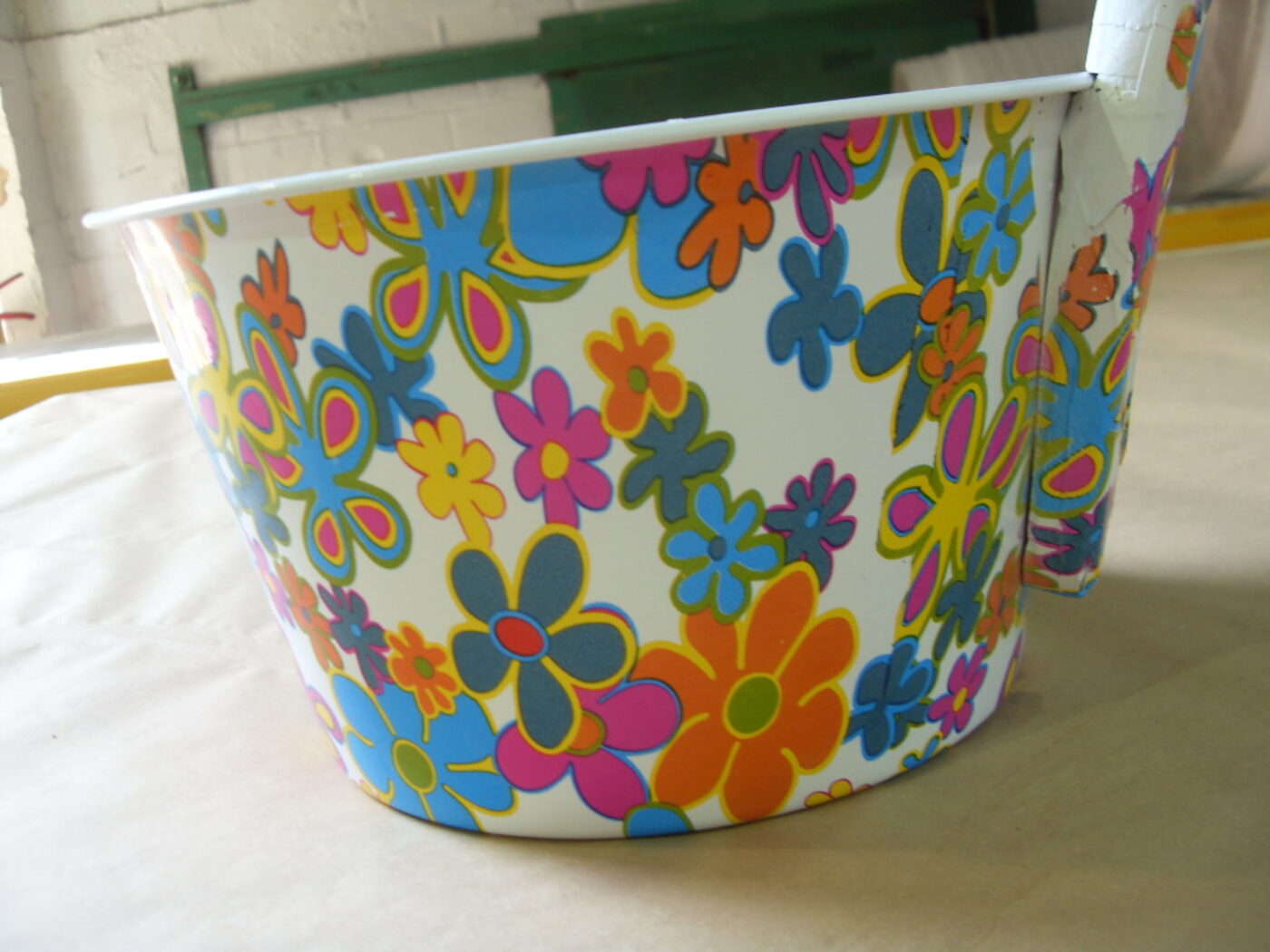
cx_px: 635
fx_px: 1284
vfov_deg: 40.7
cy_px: 476
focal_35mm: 35
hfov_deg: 52.6
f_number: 2.8
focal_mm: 6.3
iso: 100
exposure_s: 1/45
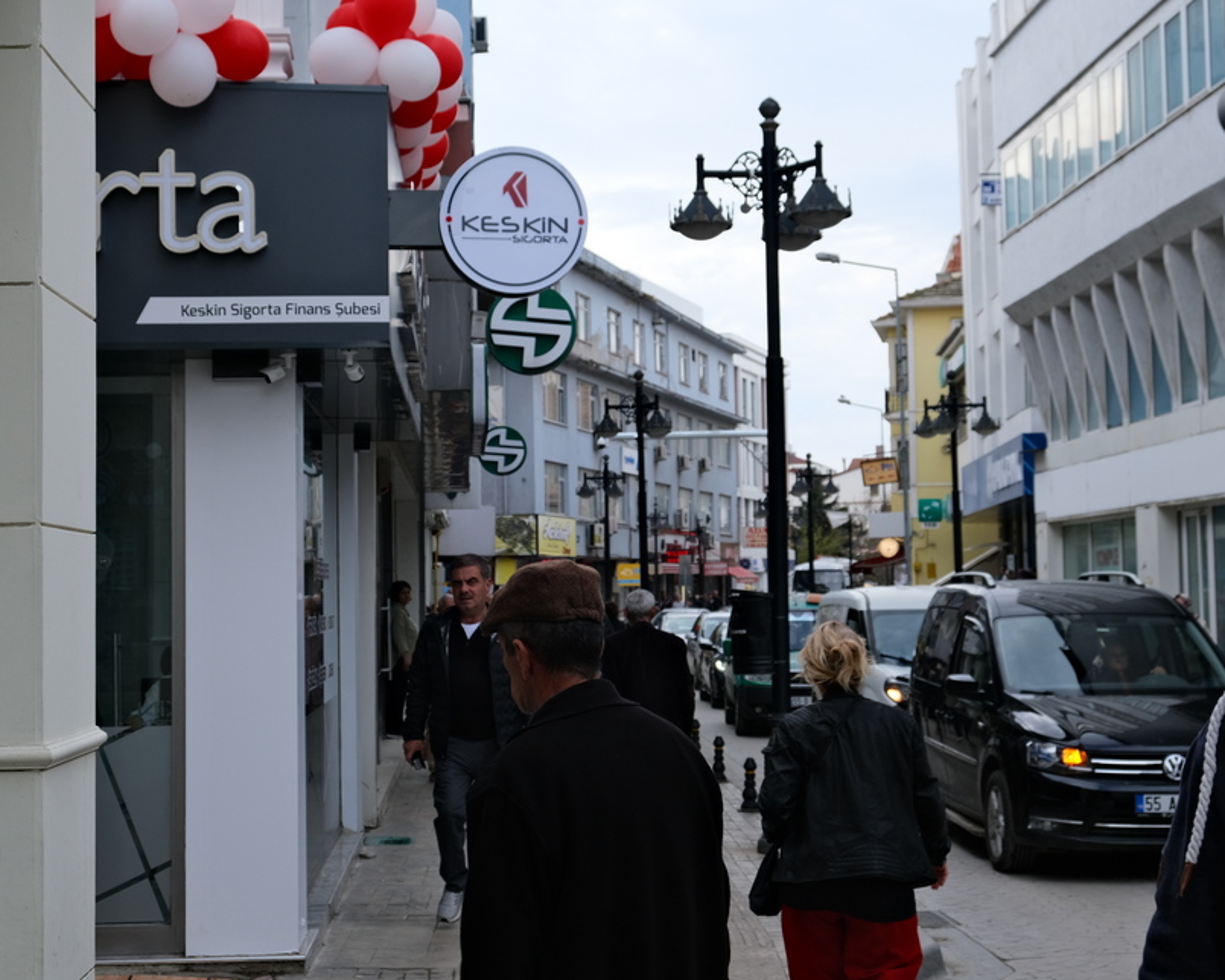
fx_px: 2030
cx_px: 539
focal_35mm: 56
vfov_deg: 27.1
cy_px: 485
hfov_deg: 33.5
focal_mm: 32.9
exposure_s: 1/340
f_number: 5.6
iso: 320
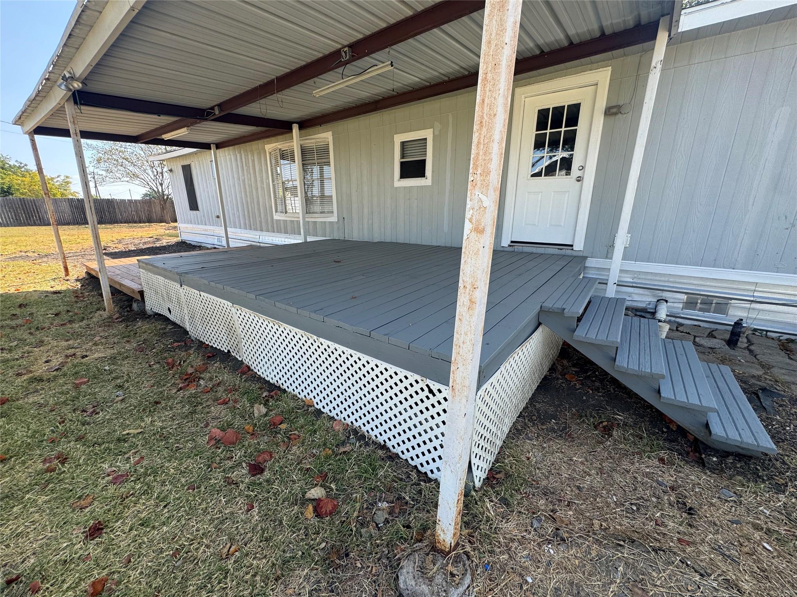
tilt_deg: -18.2
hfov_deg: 102.1
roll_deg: -0.5
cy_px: 298
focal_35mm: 14
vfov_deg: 85.7
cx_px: 398
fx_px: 322
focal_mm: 2.22
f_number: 2.2
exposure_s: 1/405
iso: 40
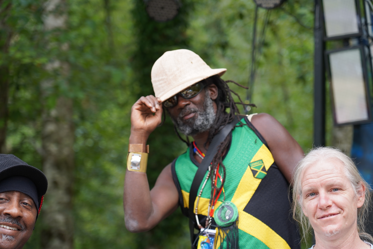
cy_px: 124
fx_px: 1088
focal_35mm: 105
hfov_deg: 19.5
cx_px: 186
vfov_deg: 13.0
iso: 320
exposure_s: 1/160
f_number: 4
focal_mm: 105
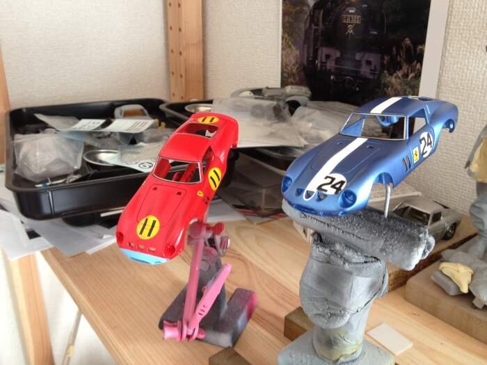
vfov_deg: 40.7
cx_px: 244
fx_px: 492
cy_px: 182
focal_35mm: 35
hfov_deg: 52.6
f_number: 2.4
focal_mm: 4.28
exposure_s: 1/30
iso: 80
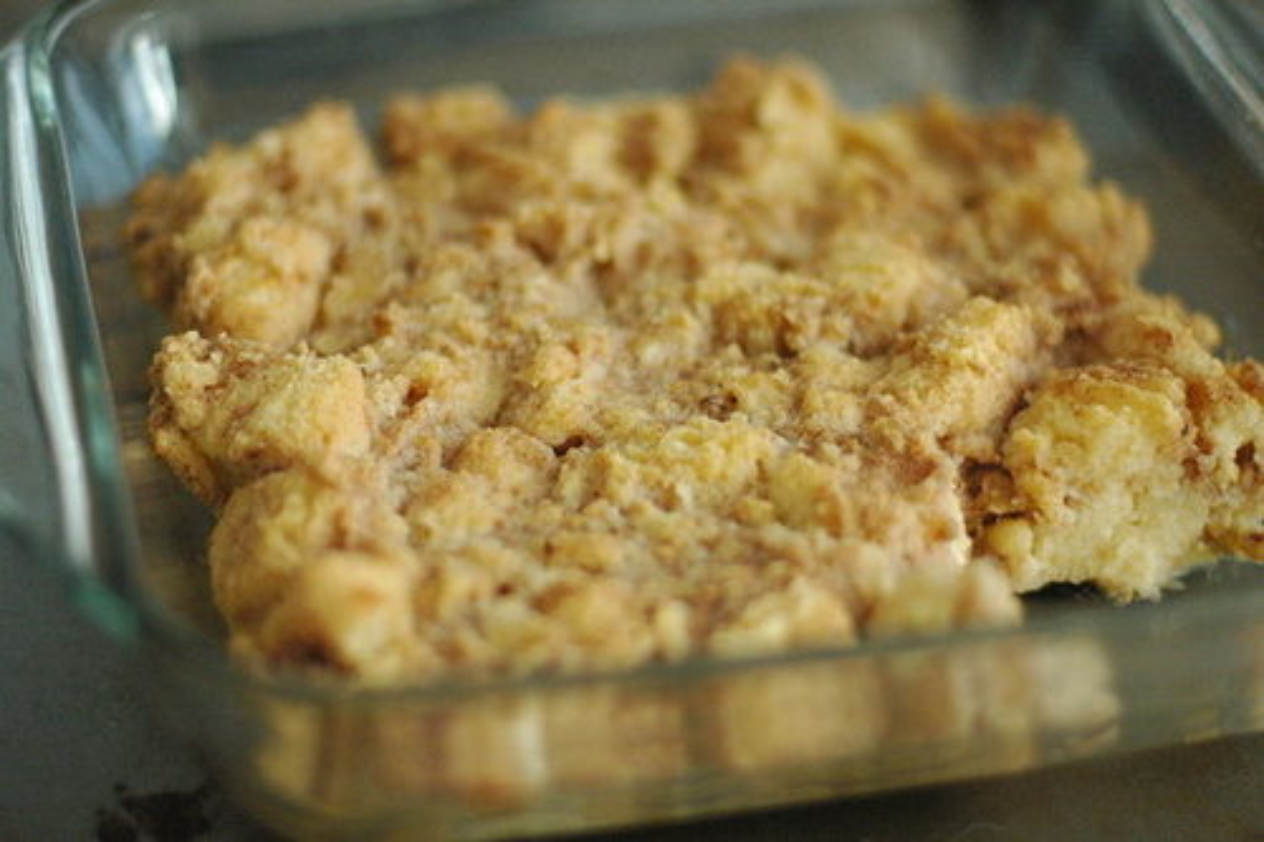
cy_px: 421
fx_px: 2632
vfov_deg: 18.2
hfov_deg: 27.0
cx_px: 632
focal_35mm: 75
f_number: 1.6
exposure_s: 1/160
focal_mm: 50
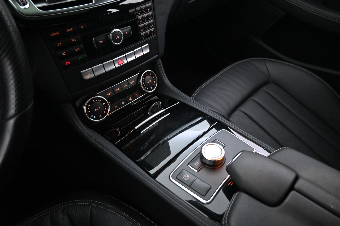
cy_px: 113
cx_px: 170
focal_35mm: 24
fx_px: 227
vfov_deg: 53.1
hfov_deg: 73.7
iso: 5000
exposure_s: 1/25
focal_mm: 16
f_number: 3.5
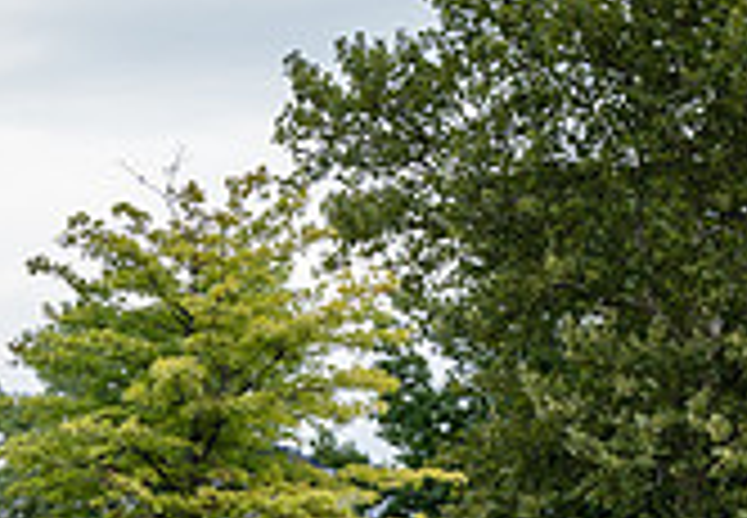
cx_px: 145
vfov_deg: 8.5
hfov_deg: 12.6
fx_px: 3381
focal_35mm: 161
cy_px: 865
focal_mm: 44
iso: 400
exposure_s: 1/500
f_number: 4.5
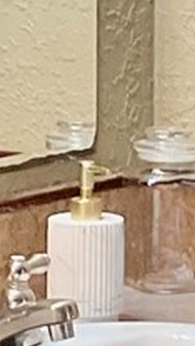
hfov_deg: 3.9
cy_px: 206
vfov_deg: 6.9
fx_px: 2858
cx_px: 112
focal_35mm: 312
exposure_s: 1/60
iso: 125
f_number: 1.8
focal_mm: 3
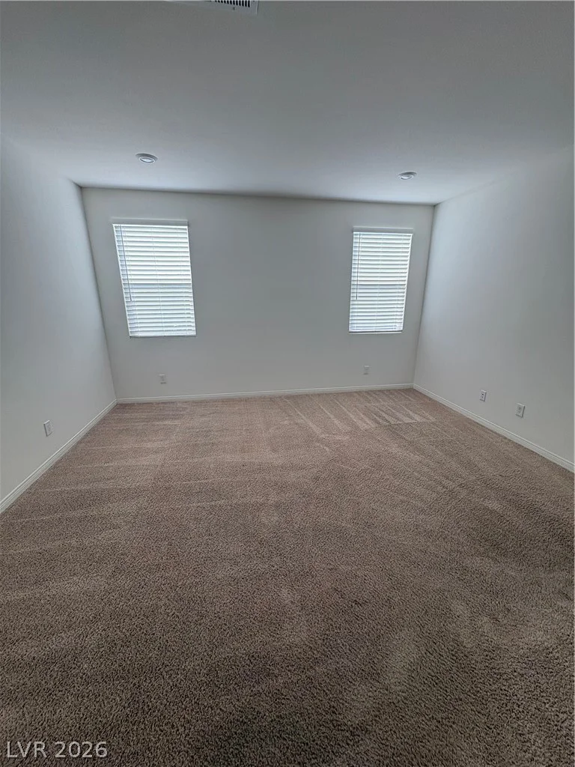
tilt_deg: -15.1
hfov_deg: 85.7
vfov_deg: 102.1
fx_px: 310
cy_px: 384
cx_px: 288
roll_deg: +0.8
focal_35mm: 14
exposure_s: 1/99
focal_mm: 2.22
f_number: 2.2
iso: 50
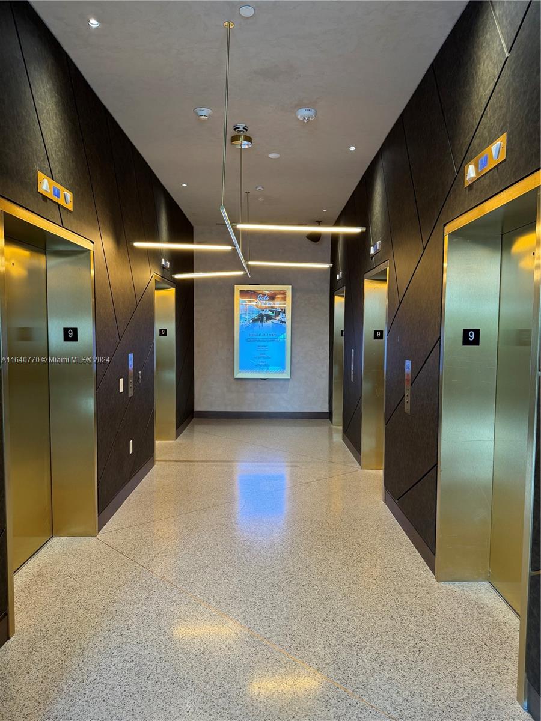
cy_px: 360
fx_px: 500
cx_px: 270
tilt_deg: -4.4
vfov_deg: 71.6
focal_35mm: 24
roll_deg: -0.3
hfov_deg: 56.8
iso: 160
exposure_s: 1/60
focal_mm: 6.76
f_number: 1.78
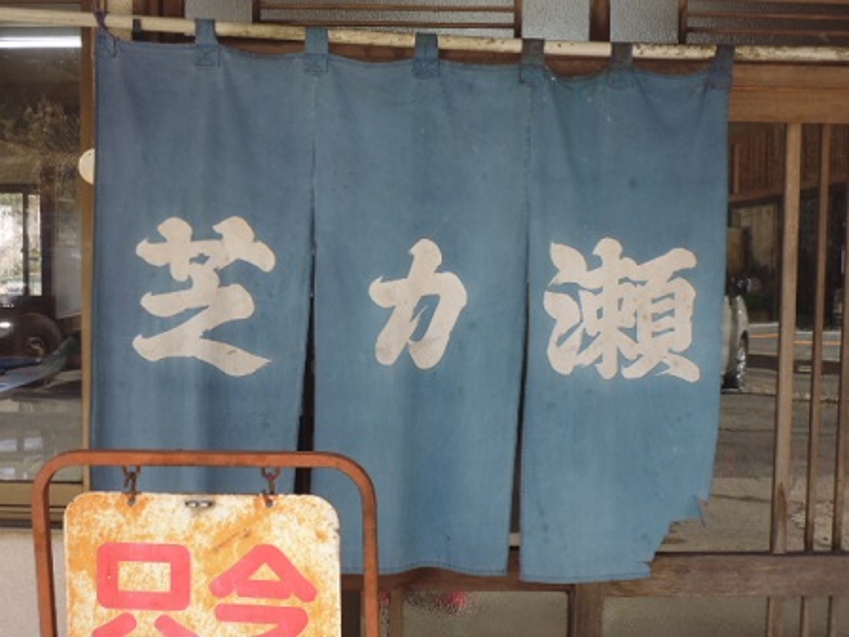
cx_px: 424
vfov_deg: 31.5
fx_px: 1128
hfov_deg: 41.2
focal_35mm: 46
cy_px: 318
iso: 100
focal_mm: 8.1
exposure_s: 1/80
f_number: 3.8
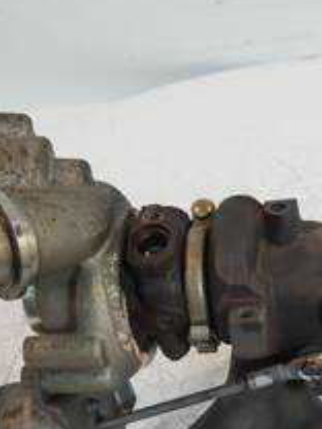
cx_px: 322
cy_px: 359
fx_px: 918
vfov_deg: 25.7
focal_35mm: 74
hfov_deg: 19.3
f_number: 3.9
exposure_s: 1/60
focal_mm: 16
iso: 200
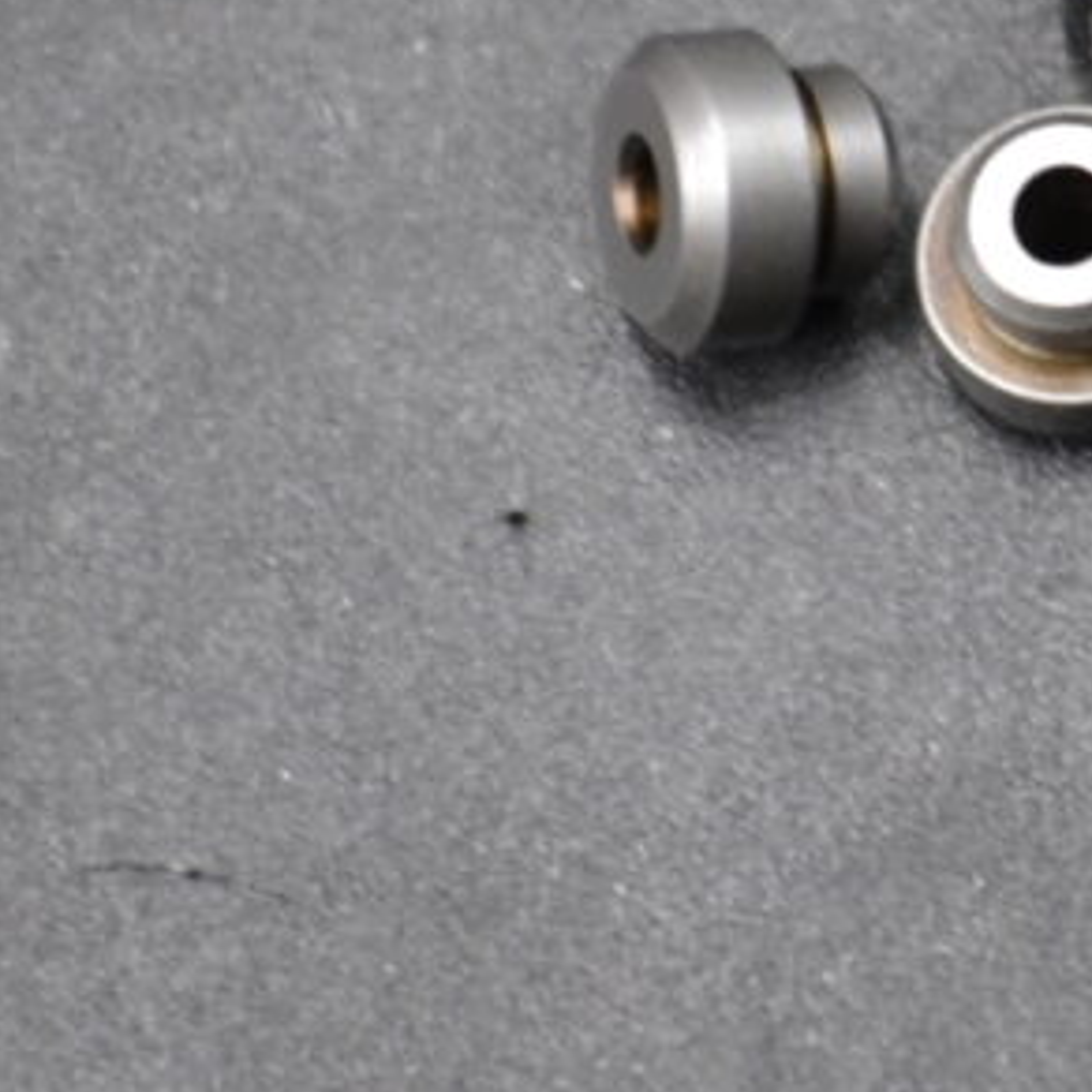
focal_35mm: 288
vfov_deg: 6.1
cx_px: 1092
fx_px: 10270
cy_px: 153
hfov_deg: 6.1
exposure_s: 1/30
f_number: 5.6
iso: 400
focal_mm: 55
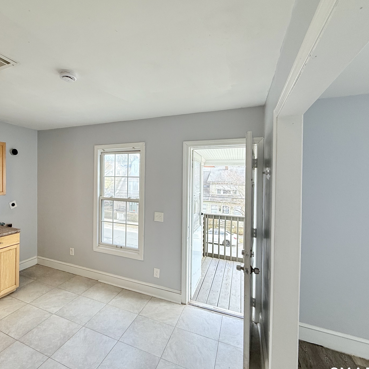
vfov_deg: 80.7
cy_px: 180
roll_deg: -0.6
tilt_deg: +0.1
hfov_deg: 79.5
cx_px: 142
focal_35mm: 18
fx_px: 217
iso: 64
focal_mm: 2.22
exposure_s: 1/205
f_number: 2.2
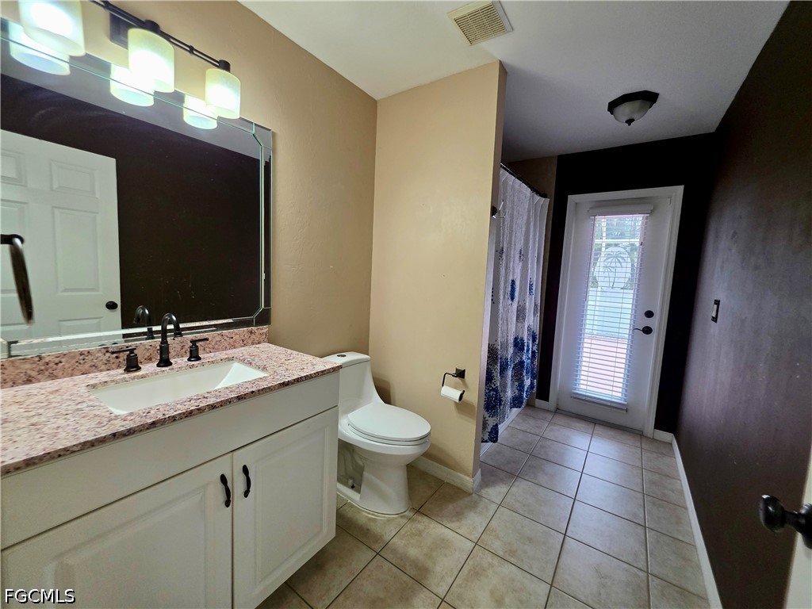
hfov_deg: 106.2
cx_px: 406
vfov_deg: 89.9
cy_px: 304
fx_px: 305
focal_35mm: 13
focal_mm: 2.2
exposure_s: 1/120
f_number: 1.9
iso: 250
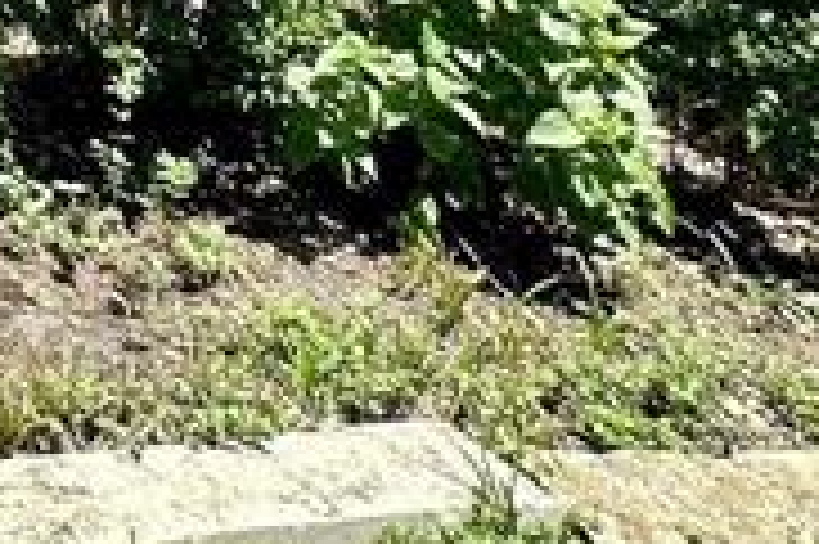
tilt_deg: +1.0
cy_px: -773
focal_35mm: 82
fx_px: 1864
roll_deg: -0.7
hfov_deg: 15.1
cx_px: -1125
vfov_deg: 12.7
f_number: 2.2
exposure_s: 1/686
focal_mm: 2.22
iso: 40
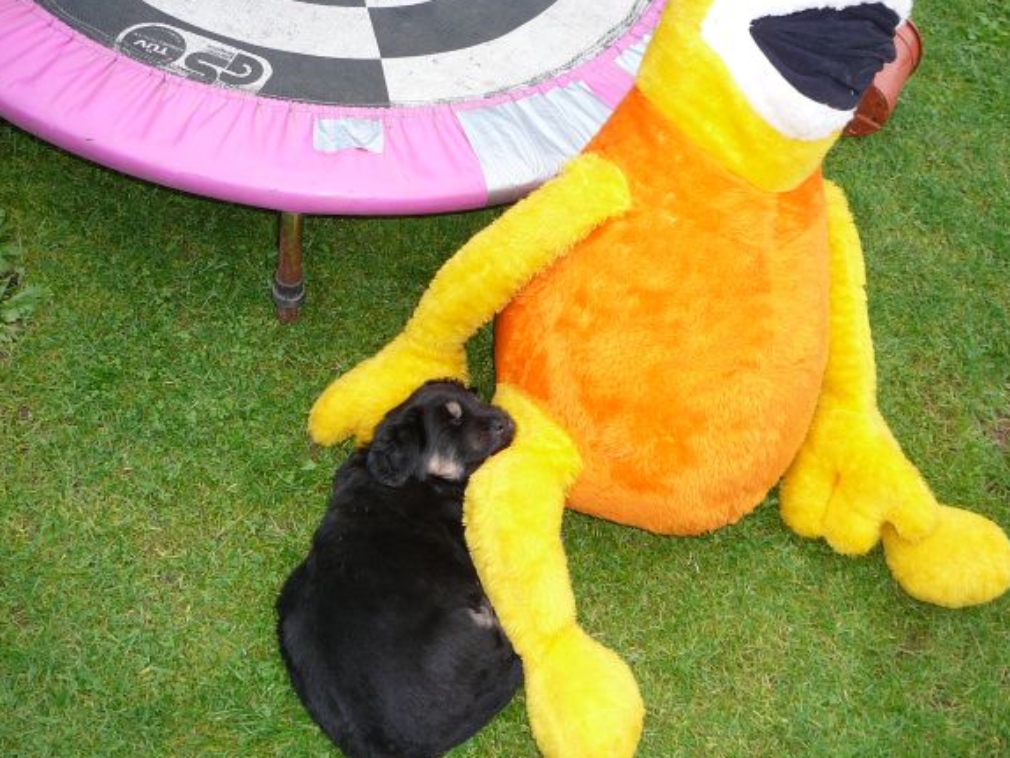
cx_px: 537
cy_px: 385
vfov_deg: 36.8
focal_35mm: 39
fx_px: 1138
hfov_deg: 47.8
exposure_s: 1/200
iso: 80
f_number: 2.8
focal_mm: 5.2
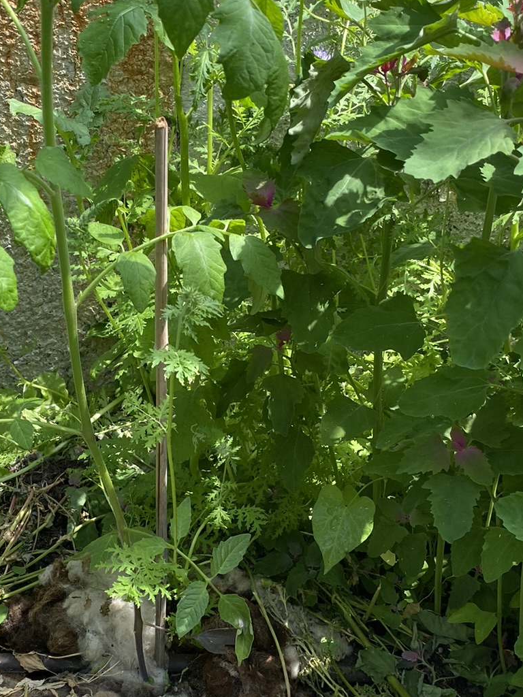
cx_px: 156
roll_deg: +0.3
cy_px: 432
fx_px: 1048
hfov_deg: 27.8
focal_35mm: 52
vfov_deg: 36.6
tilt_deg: -35.1
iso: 32
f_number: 1.8
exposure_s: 1/568
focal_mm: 4.25
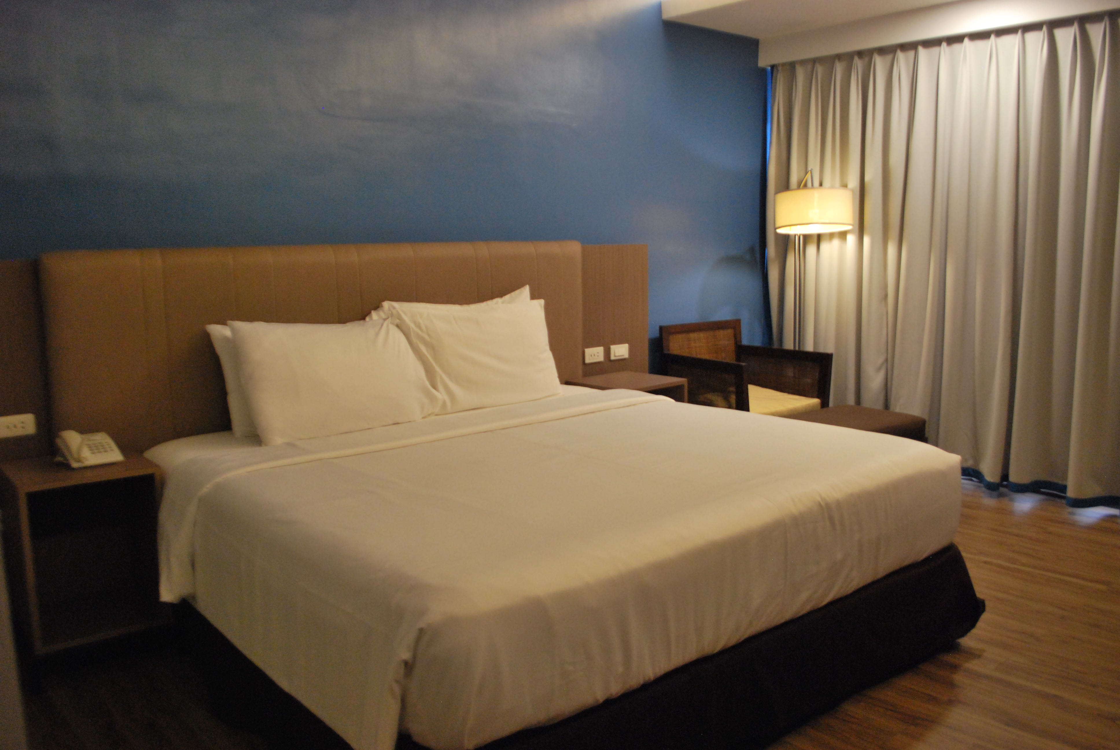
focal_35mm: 30
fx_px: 934
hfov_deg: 61.9
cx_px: 560
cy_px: 375
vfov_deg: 43.7
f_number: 3.8
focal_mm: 20
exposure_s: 1/40
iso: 800
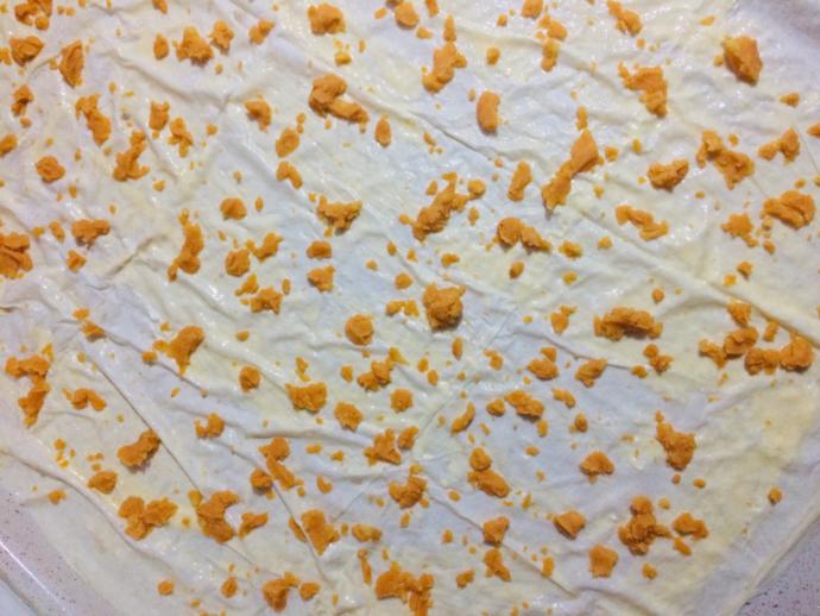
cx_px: 410
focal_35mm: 29
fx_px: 687
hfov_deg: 61.6
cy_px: 308
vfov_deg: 48.3
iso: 320
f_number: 2.2
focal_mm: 4.15
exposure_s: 1/33
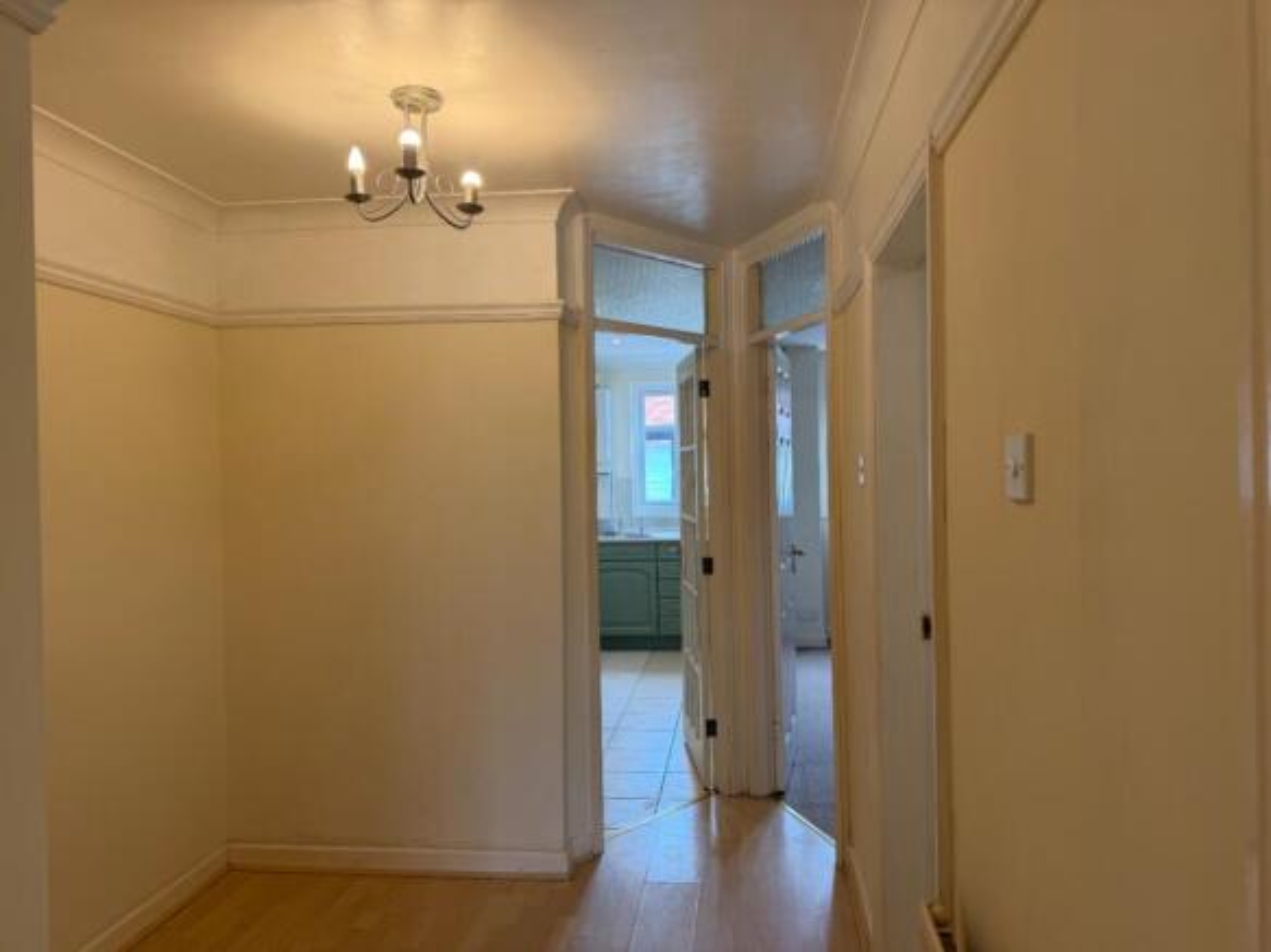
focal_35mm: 24
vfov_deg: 56.8
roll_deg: +1.0
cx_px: 636
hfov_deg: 71.6
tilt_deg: -0.4
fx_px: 881
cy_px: 476
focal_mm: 6.76
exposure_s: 1/100
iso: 80
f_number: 1.78
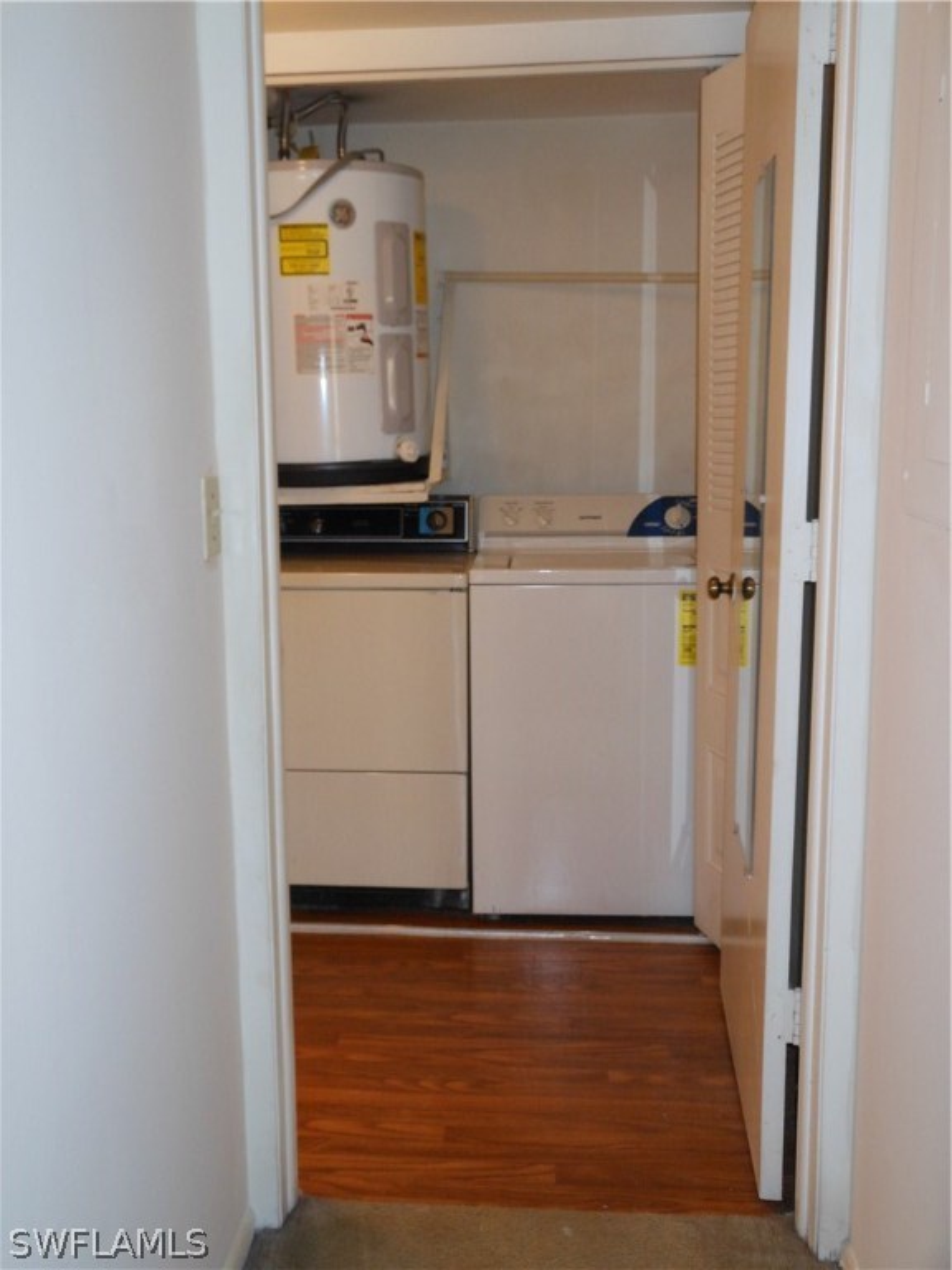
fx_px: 1393
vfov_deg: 49.0
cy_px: 635
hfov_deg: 37.7
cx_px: 476
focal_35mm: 38
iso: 200
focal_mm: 6.8
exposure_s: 1/30
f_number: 3.6
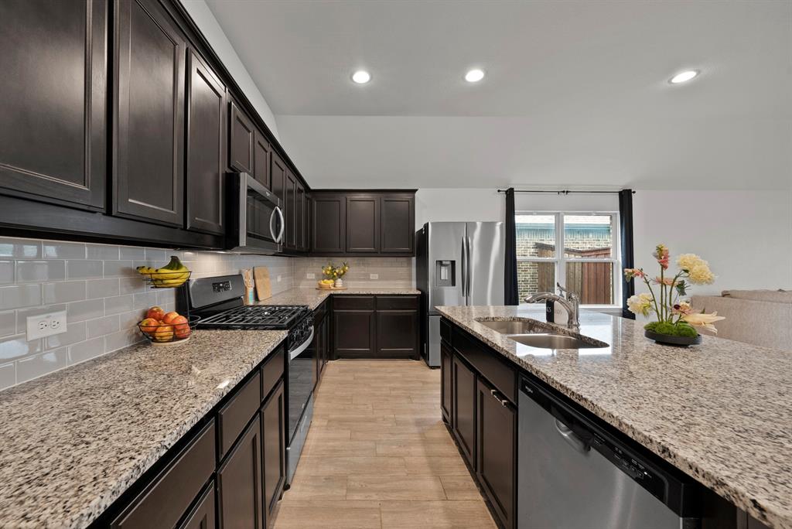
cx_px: 396
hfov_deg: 112.6
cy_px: 264
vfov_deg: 90.1
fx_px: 264
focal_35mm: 12
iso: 640
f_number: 9
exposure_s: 1/1.67
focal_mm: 12
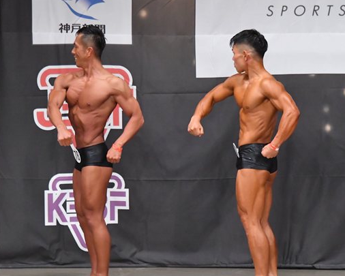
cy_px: 147
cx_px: 234
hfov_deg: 6.7
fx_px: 2962
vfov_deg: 5.3
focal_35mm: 290
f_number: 5.6
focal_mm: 135
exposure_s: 1/400
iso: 6400
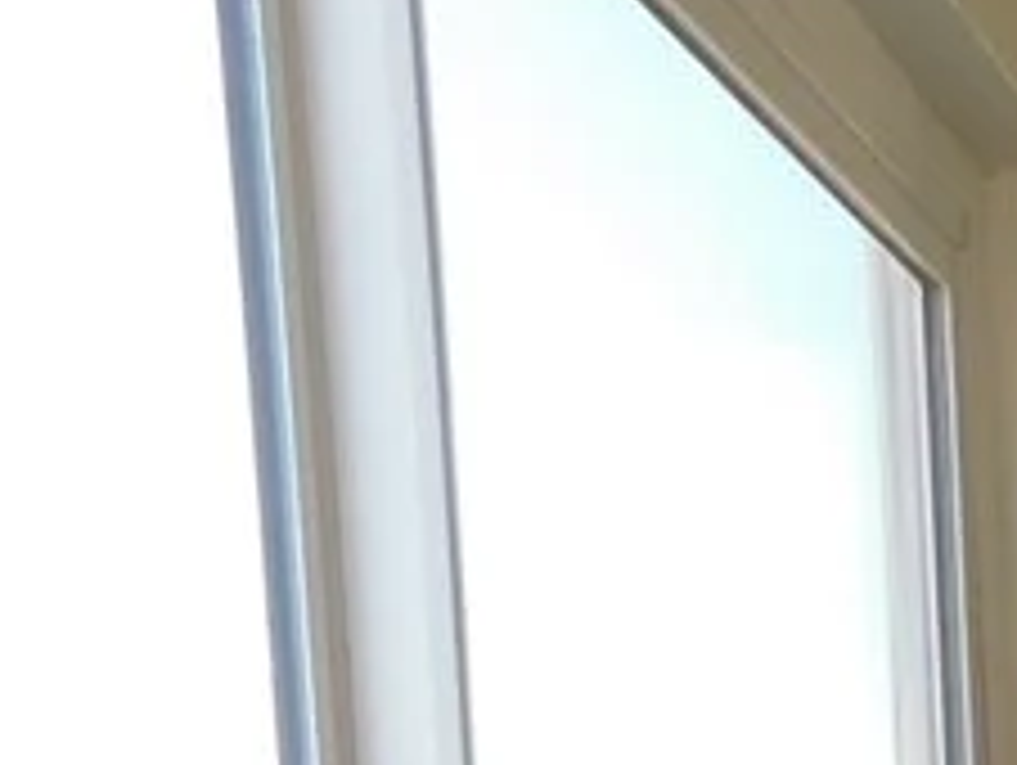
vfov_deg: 12.1
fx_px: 3059
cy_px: 1706
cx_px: 1917
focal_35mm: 104
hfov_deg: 15.7
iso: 125
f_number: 3
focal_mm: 4
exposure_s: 1/100
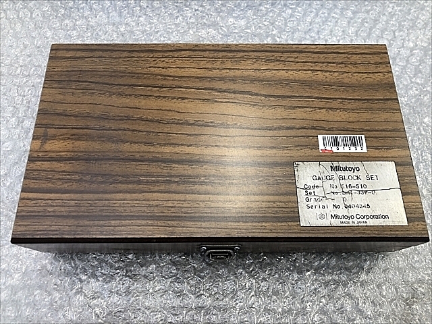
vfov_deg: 49.7
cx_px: 216
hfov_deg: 63.4
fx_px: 349
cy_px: 162
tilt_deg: -68.2
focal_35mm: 28
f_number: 1.8
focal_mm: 3.99
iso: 40
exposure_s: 1/30
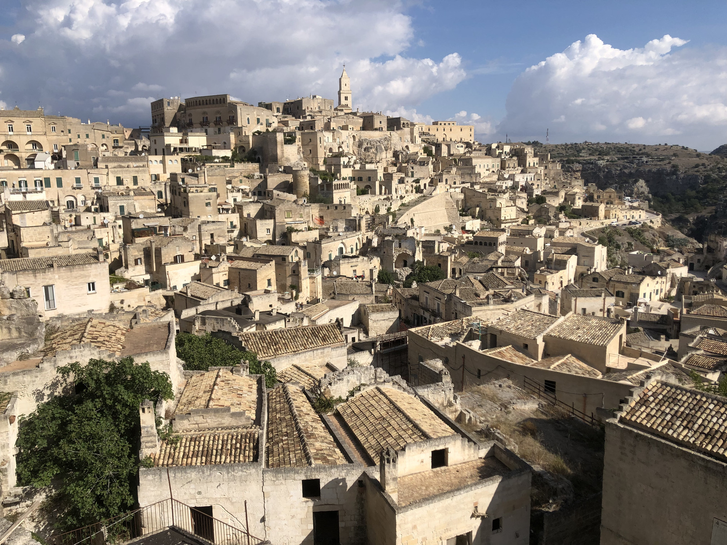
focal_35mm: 28
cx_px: 364
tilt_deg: -10.8
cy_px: 272
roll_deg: +1.4
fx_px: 588
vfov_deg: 49.7
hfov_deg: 63.4
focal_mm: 4
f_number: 1.8
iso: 20
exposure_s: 1/3745
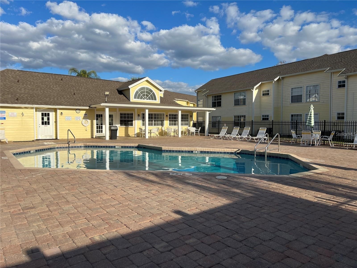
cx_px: 178
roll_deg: +0.4
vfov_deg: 53.1
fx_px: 268
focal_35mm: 26
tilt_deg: -3.5
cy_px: 134
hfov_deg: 67.3
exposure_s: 1/5882
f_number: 1.5
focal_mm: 5.7
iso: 50
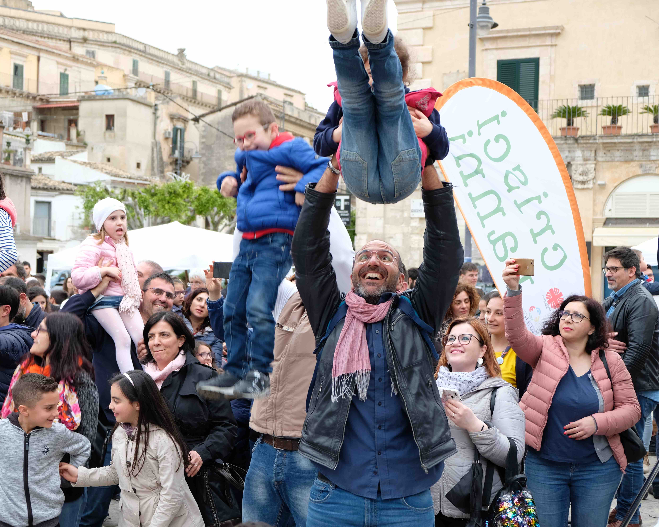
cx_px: 295
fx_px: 1034
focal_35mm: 53
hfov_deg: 35.3
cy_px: 264
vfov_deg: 28.6
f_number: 3.6
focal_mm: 31.5
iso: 200
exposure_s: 1/125
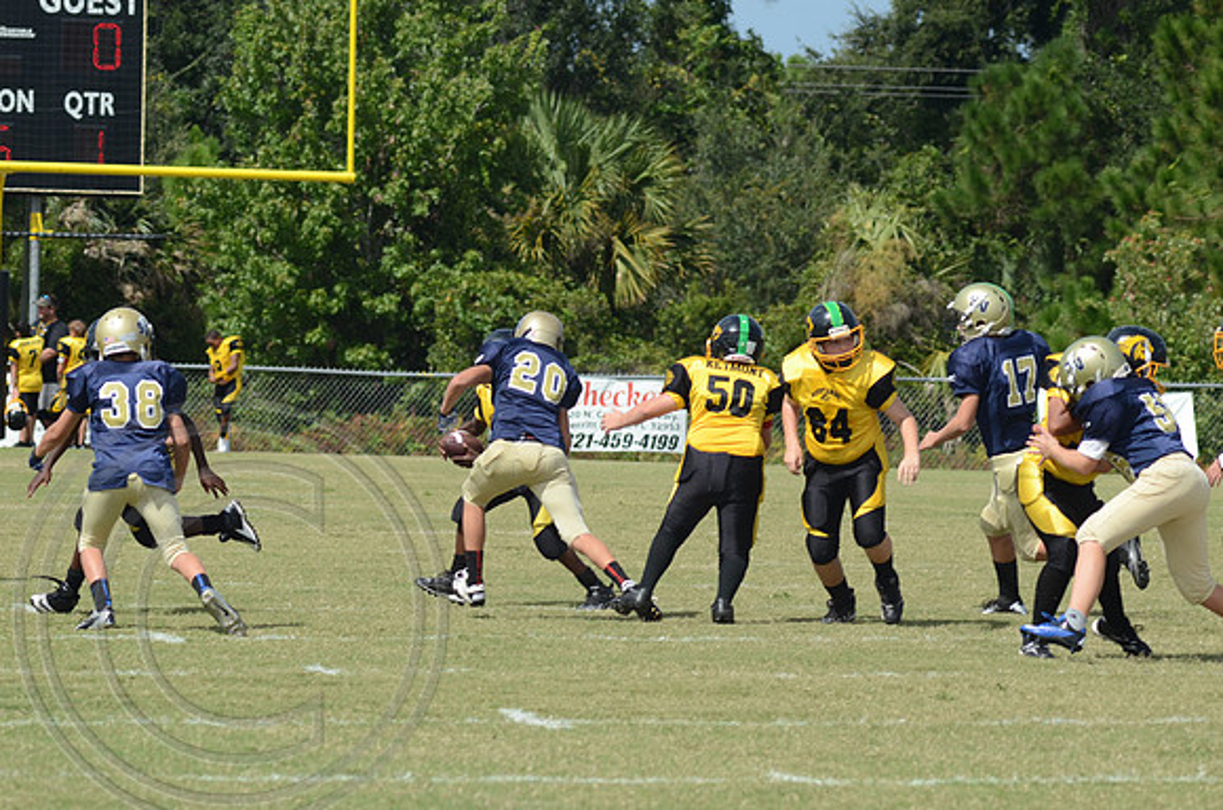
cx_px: 612
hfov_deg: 6.9
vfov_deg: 4.6
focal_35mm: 300
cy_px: 405
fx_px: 10169
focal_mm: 200
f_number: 9
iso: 400
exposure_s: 1/1000
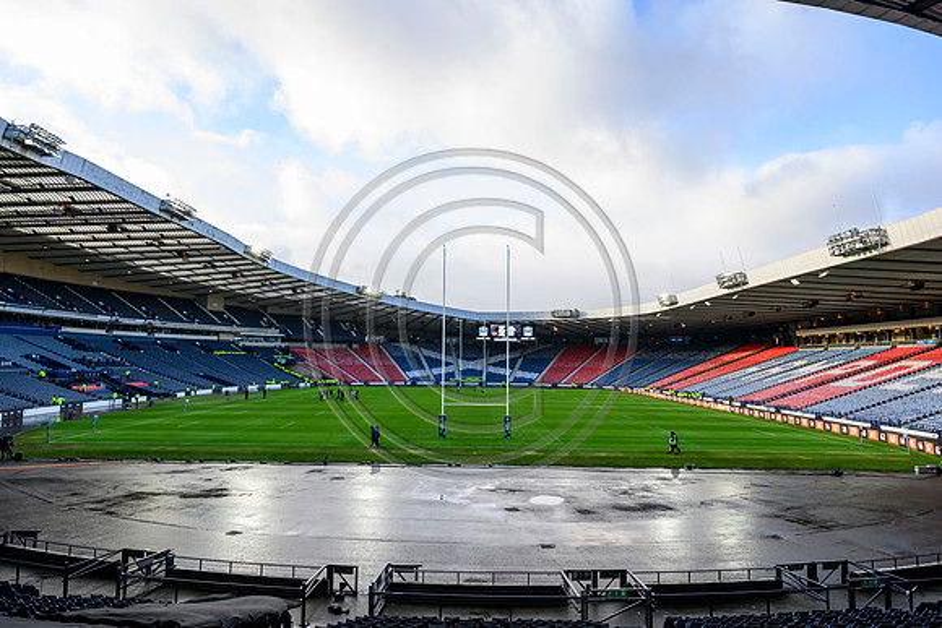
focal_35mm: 24
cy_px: 314
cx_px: 471
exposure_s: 1/500
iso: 1000
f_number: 7.1
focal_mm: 24
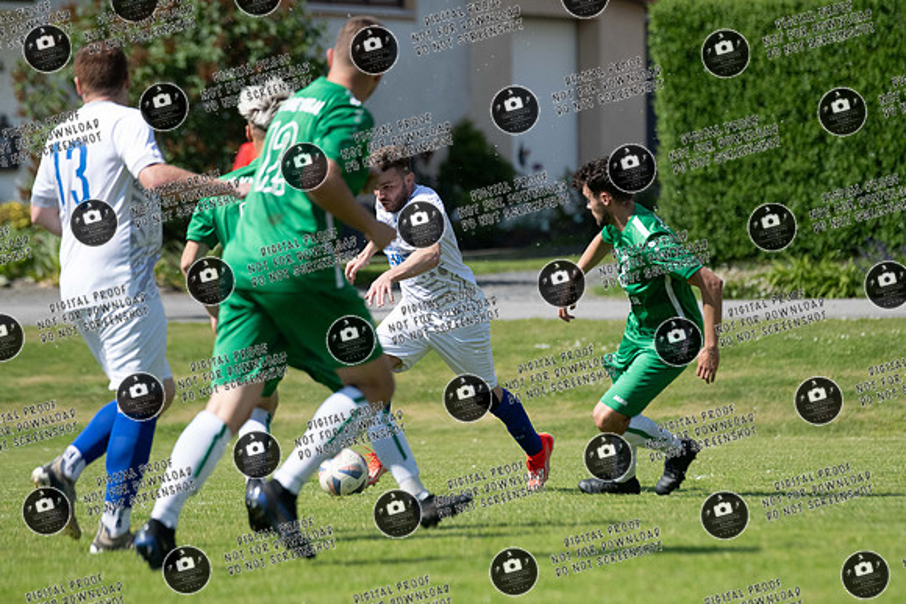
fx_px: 9169
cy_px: 290
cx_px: 516
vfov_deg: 3.8
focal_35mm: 364
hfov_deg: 5.7
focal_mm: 320
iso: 1250
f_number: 5.6
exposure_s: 1/6400
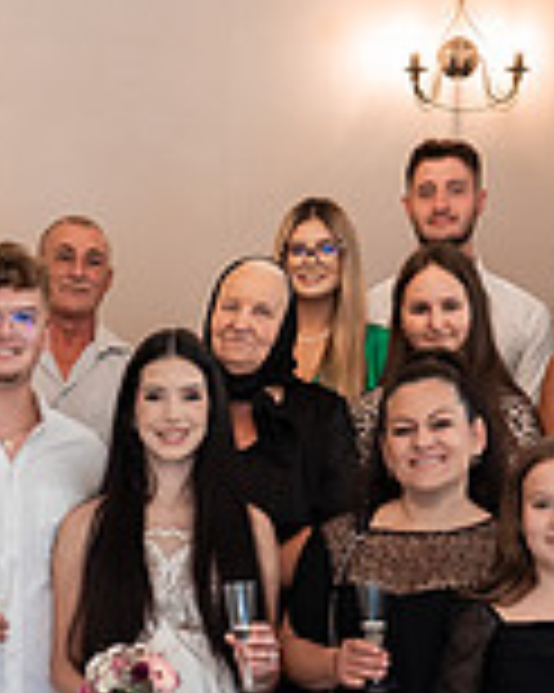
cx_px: 5
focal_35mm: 121
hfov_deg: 12.6
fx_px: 2482
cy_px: 791
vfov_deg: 15.4
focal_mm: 28
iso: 1600
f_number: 2.8
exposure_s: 1/200
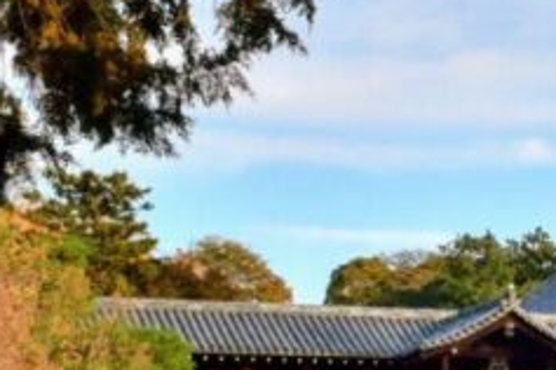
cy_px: 205
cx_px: 908
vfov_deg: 9.2
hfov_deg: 12.8
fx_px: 2304
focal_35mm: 149
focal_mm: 23
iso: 400
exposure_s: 1/320
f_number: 10
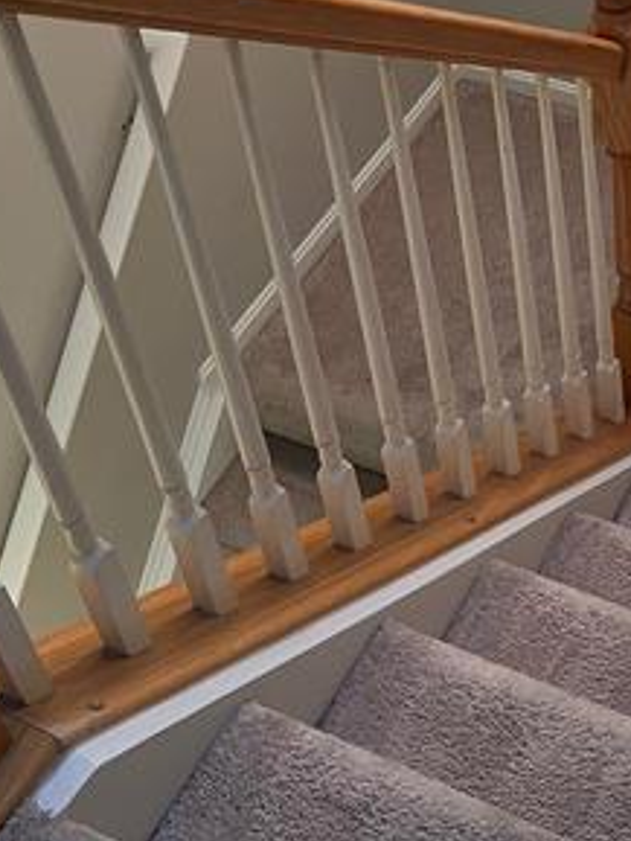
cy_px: 99
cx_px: 611
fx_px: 1676
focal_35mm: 69
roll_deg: +5.1
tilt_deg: -41.0
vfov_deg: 27.2
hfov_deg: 20.7
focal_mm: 5.7
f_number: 1.5
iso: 125
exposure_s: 1/60
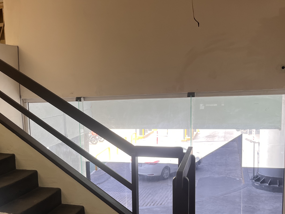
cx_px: 82
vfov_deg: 33.4
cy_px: 134
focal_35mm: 43
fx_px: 354
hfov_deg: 42.9
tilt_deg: -7.2
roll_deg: +2.3
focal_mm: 5.1
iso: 80
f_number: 1.6
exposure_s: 1/60
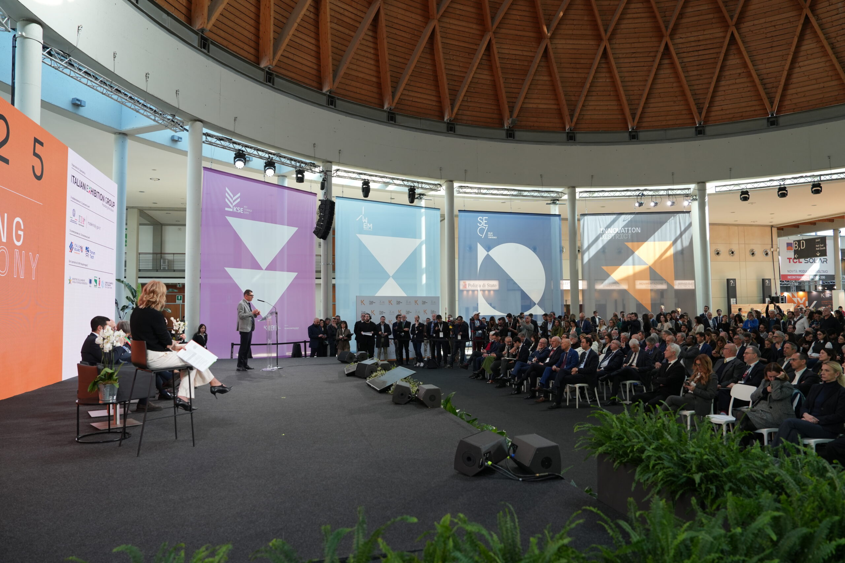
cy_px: 282
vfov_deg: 53.1
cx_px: 422
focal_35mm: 24
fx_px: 563
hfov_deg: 73.7
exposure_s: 1/160
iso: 800
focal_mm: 24
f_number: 4
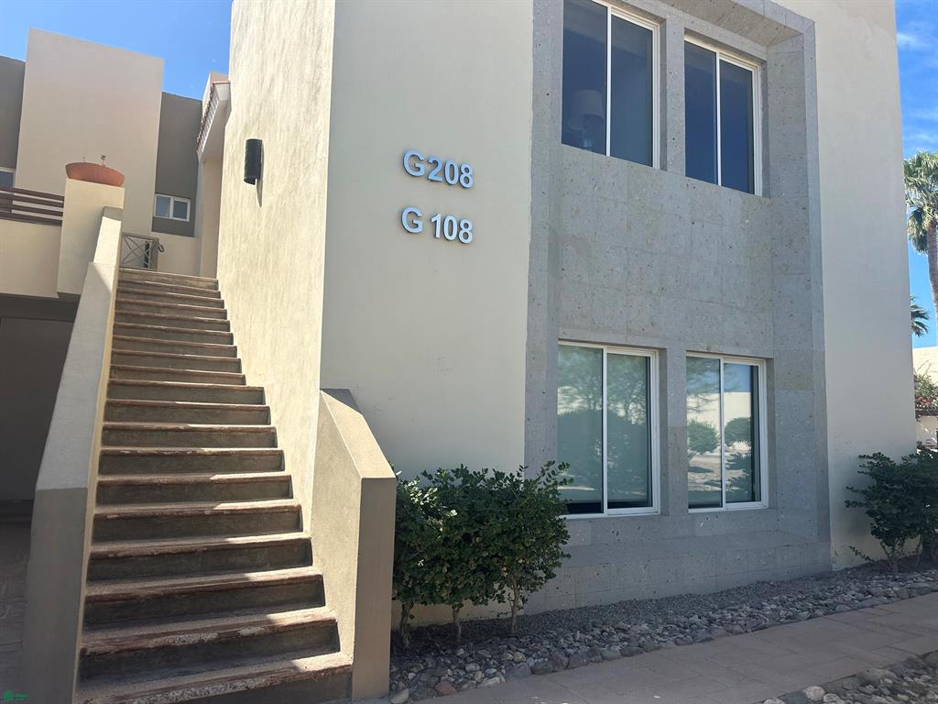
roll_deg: -1.1
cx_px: 469
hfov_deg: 71.6
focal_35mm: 24
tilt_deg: +3.4
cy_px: 352
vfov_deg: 56.8
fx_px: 650
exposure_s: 1/3717
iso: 80
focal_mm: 6.86
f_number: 1.78
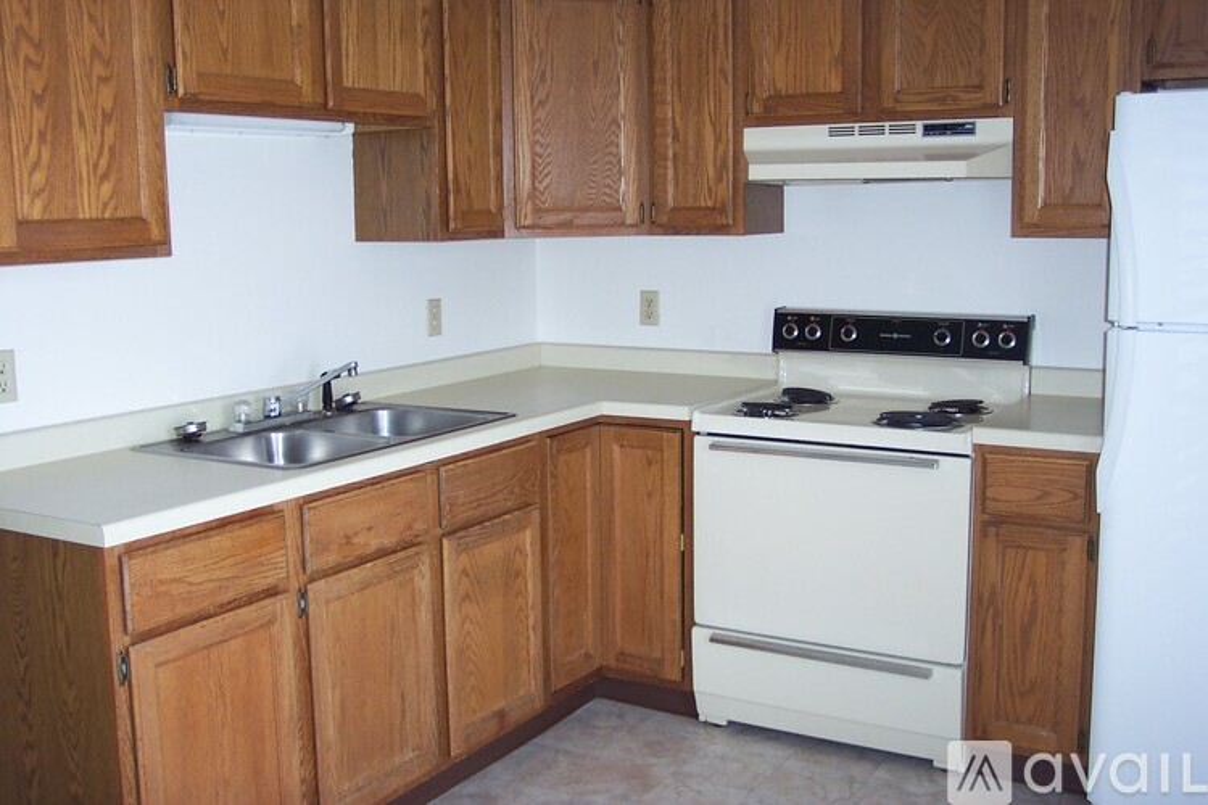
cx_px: 604
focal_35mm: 38
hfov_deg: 50.7
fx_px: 1275
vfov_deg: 35.1
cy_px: 402
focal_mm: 8
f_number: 2.8
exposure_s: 1/30
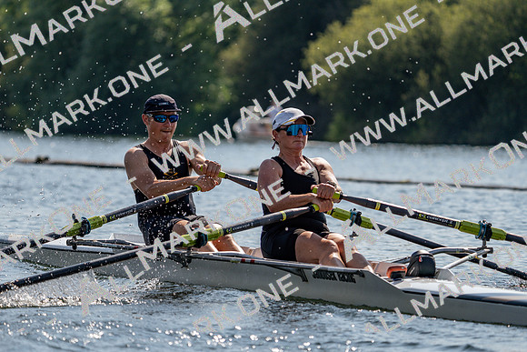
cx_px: 264
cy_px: 176
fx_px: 3660
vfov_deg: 5.5
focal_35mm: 250
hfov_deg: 8.2
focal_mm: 250
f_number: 5.6
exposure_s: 1/1600
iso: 160
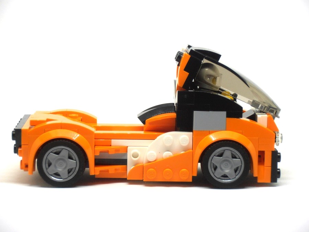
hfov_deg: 14.3
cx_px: 154
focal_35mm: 138
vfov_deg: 10.7
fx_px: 1232
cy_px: 116
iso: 125
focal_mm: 24.39
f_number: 5.8
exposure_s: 1/25
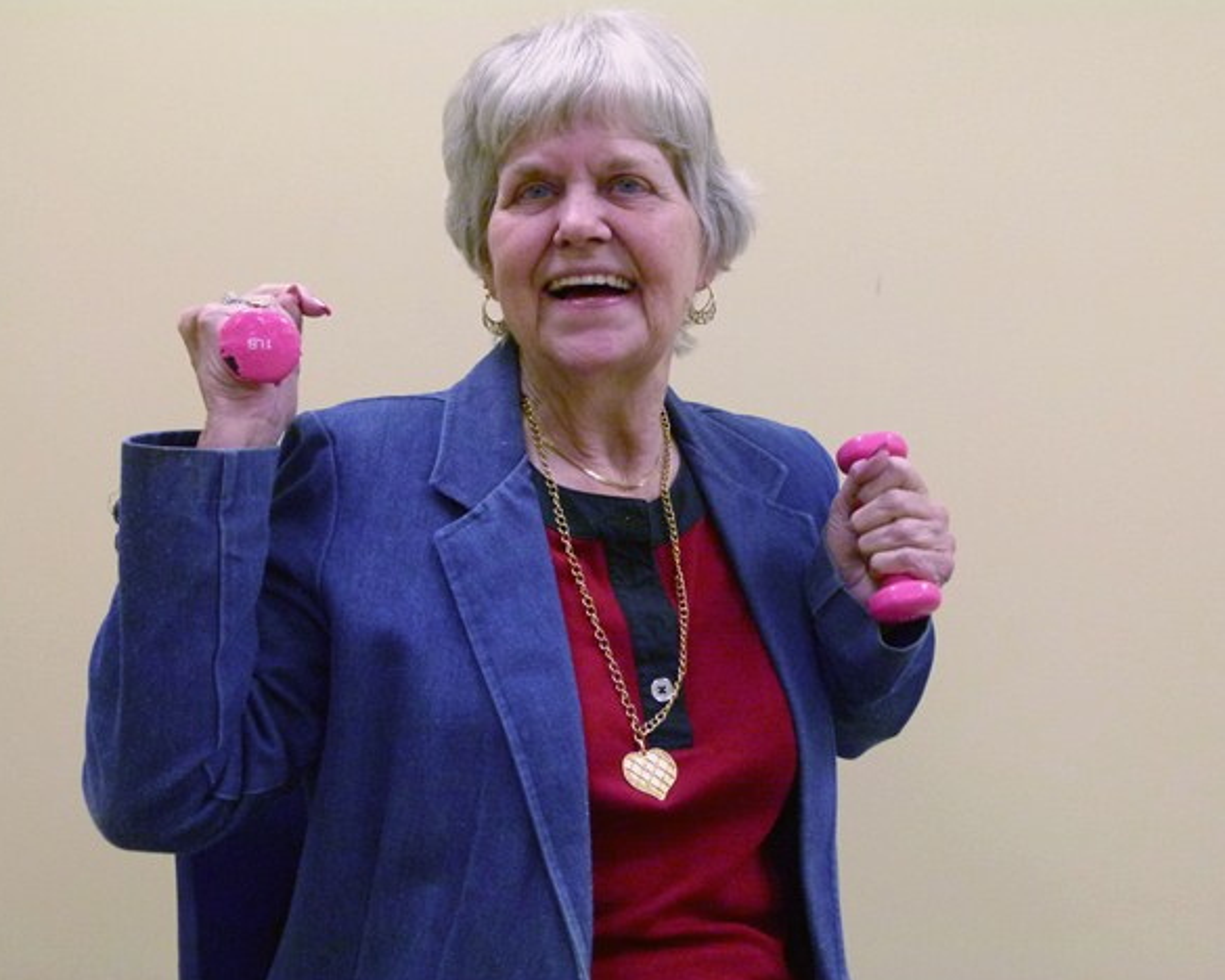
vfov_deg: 32.1
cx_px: 626
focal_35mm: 47
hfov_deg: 39.5
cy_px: 498
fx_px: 1704
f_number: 3.2
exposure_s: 1/60
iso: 400
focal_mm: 7.9
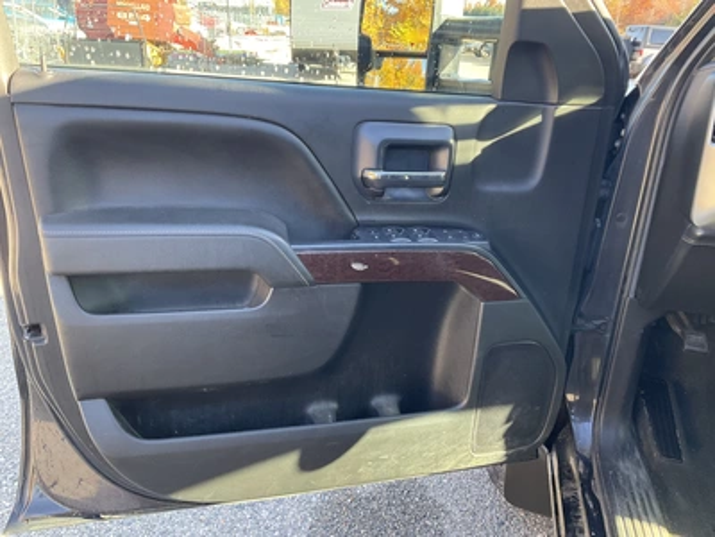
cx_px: 358
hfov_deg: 61.7
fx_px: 599
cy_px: 268
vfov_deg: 48.2
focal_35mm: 29
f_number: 1.8
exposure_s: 1/122
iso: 64
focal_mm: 3
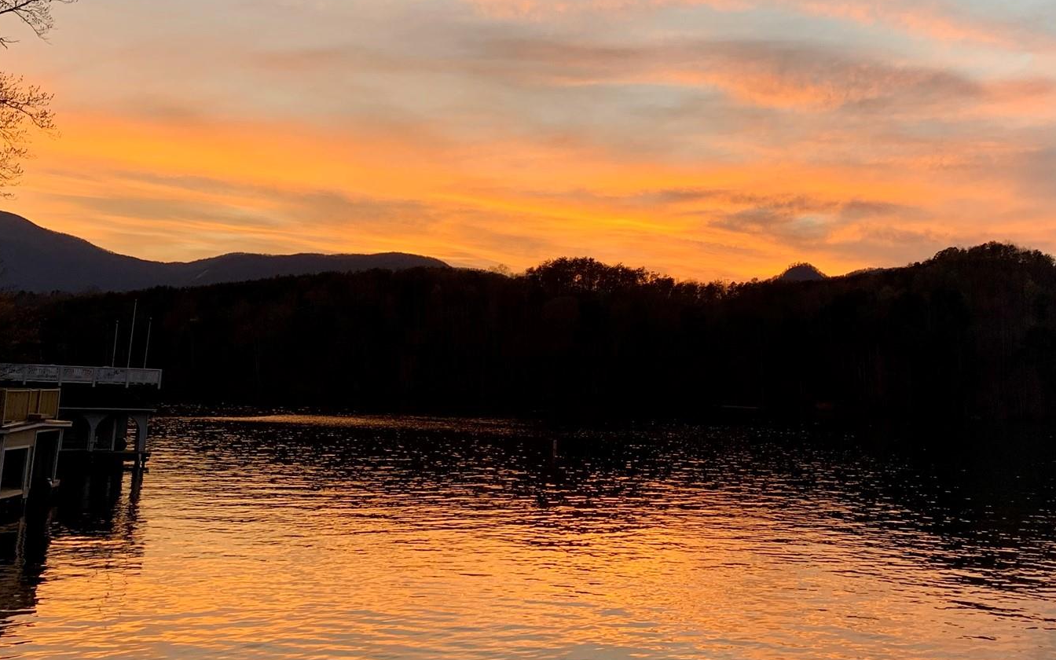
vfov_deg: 30.3
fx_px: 1209
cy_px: 205
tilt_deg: +8.9
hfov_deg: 46.7
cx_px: 668
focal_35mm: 42
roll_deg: -2.2
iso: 40
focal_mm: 4.25
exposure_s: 1/121
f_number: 1.8
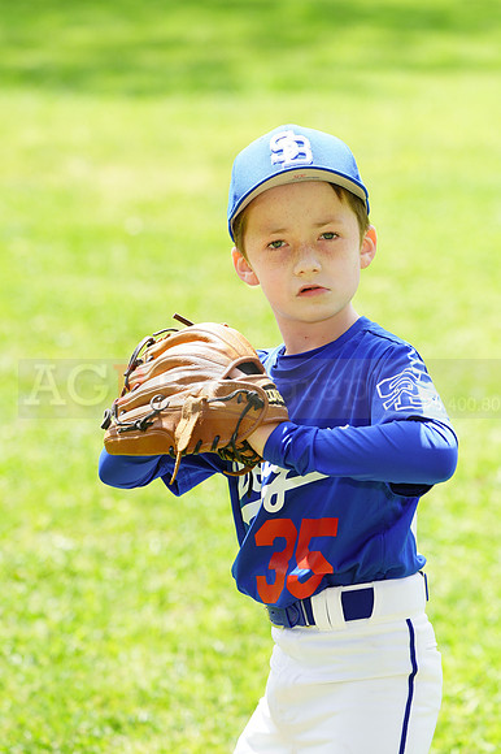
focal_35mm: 212
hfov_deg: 6.5
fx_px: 4430
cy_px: 377
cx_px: 250
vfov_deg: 9.7
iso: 200
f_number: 6.3
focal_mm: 212
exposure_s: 1/200
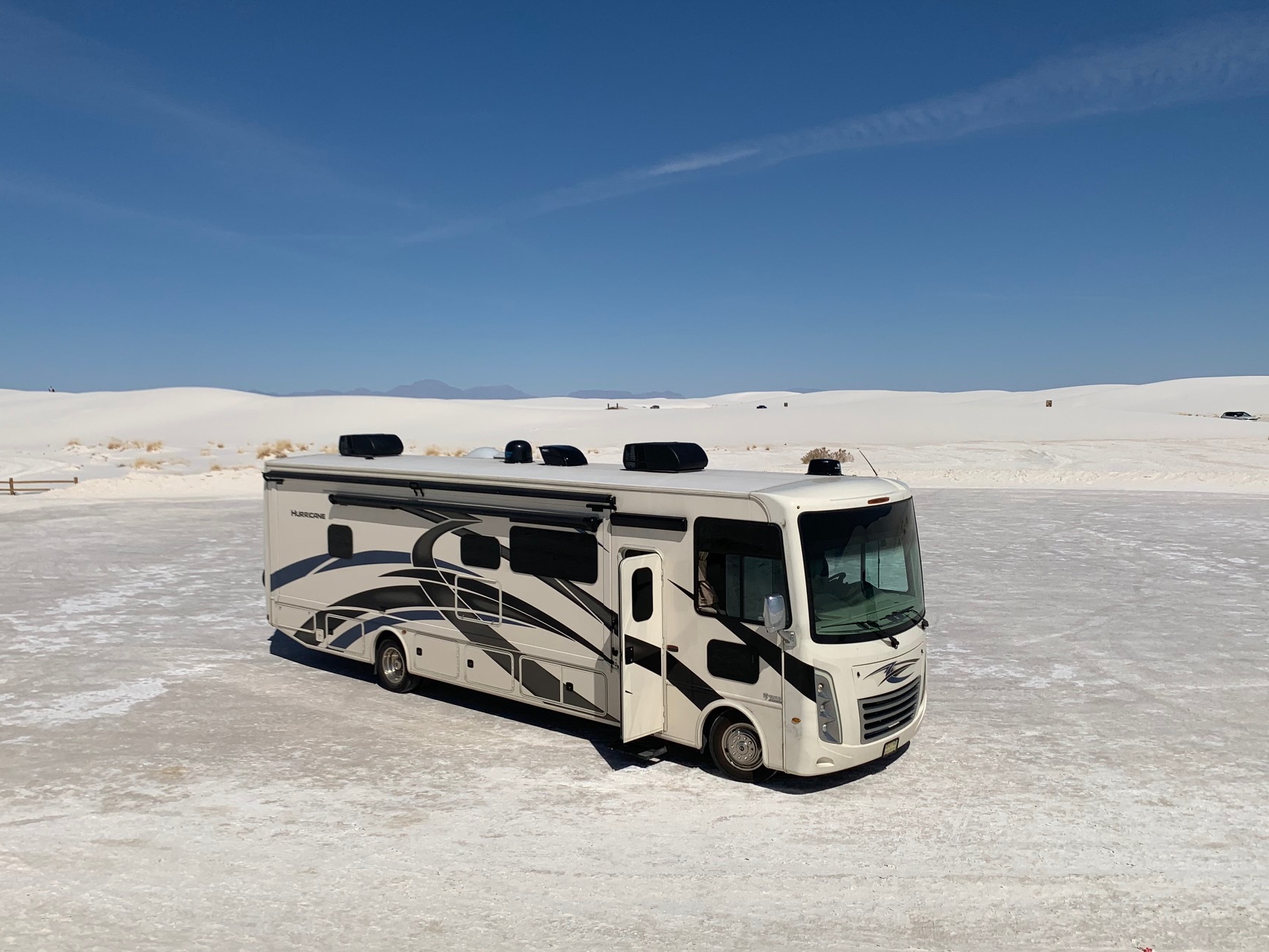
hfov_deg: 60.0
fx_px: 1100
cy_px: 477
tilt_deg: -3.0
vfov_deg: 46.8
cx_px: 631
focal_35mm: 30
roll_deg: -0.1
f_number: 1.8
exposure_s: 1/8696
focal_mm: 4.25
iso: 25
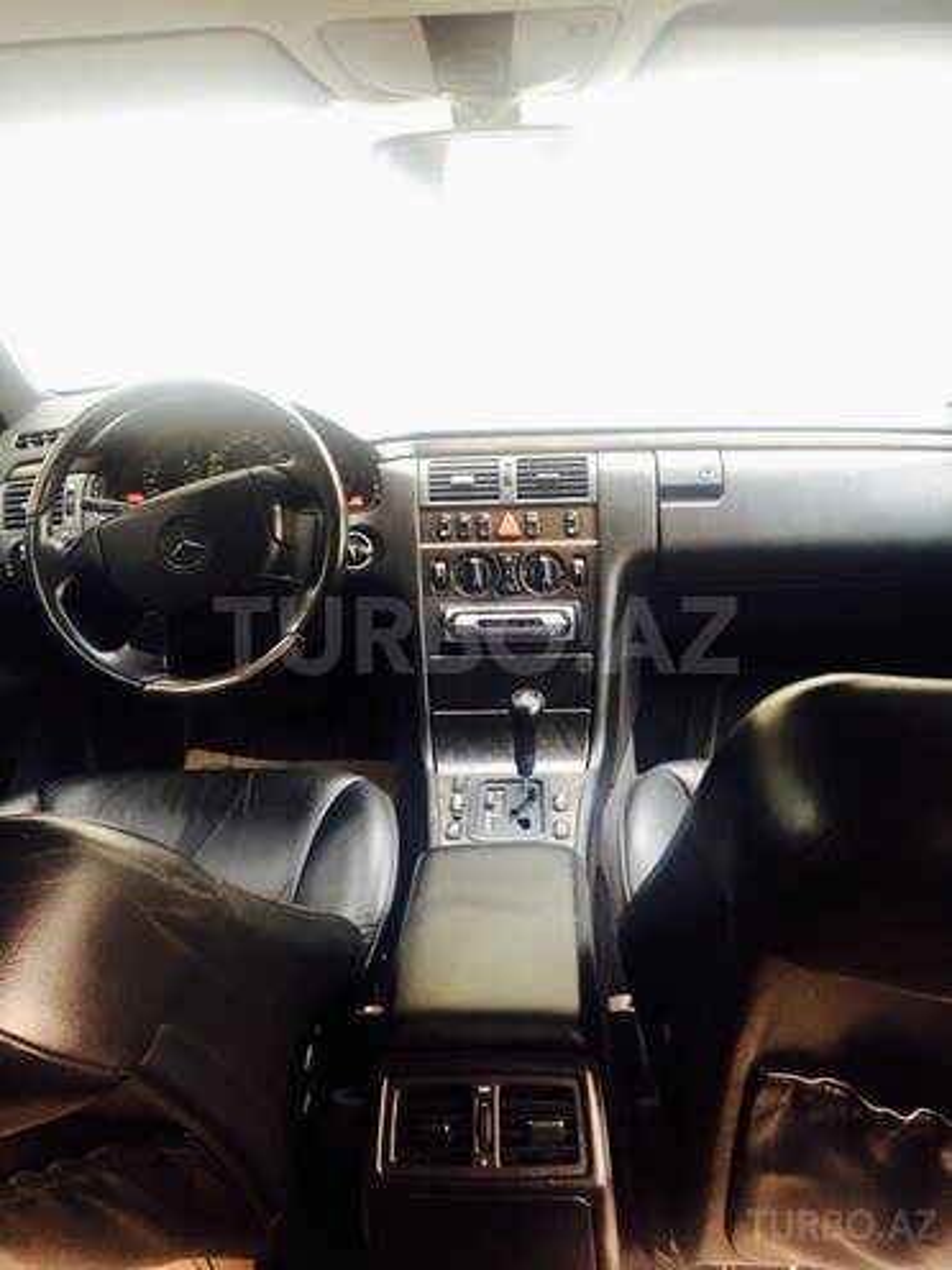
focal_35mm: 29
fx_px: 1063
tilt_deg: -17.5
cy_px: 635
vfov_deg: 61.7
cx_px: 476
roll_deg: +1.1
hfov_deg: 48.2
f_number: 2.2
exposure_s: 1/33
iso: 80
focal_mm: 4.15
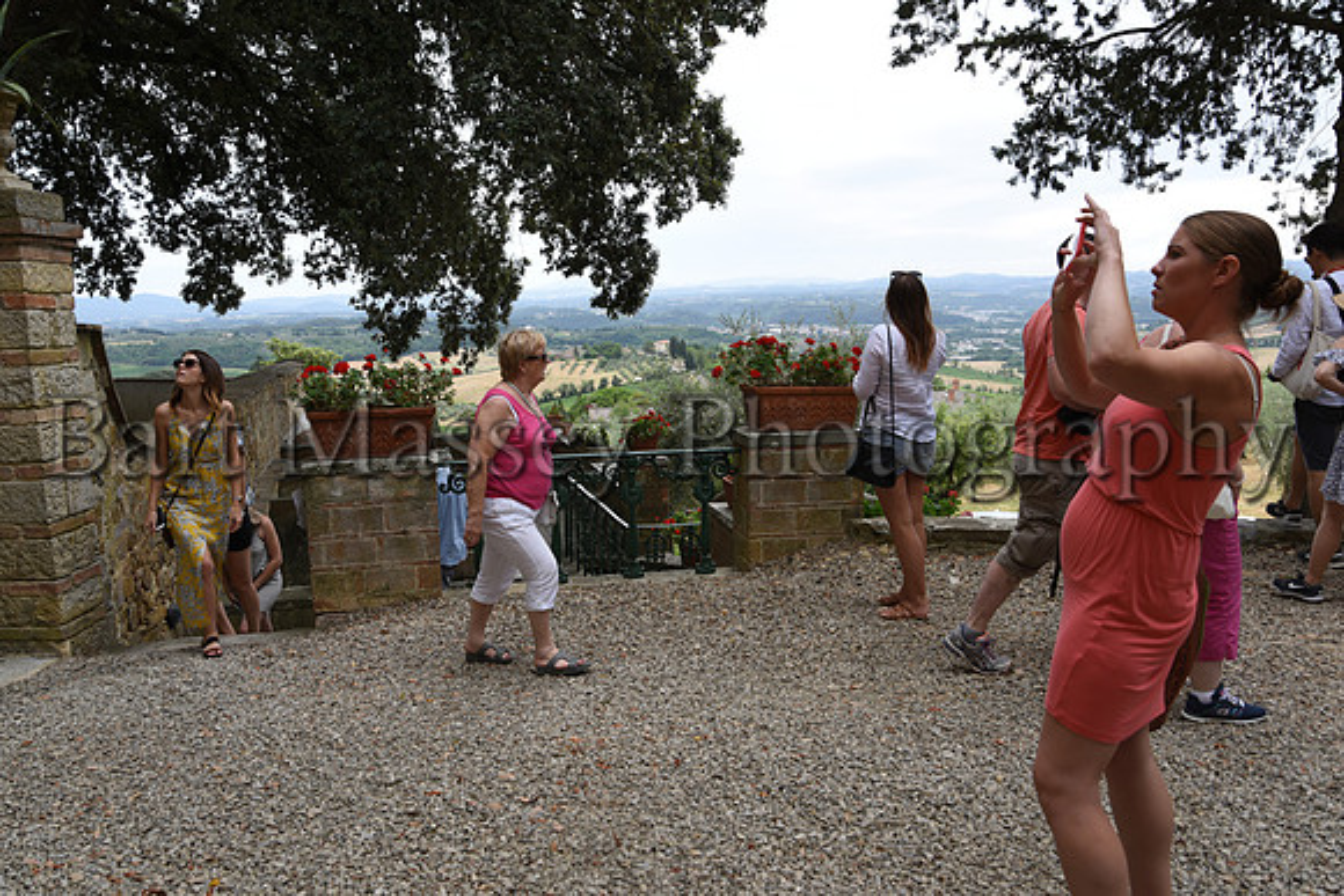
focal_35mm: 28
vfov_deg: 46.4
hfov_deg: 65.5
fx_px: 1046
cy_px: 448
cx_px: 672
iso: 110
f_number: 7.1
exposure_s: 1/125
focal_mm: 28
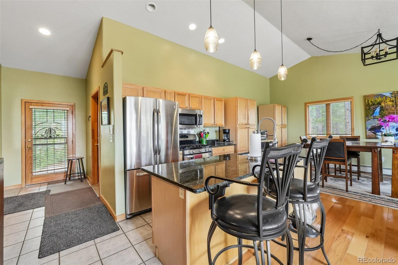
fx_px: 166
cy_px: 132
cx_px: 199
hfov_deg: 100.4
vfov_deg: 77.3
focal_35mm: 15
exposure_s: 1/8
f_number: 8
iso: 800
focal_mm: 10
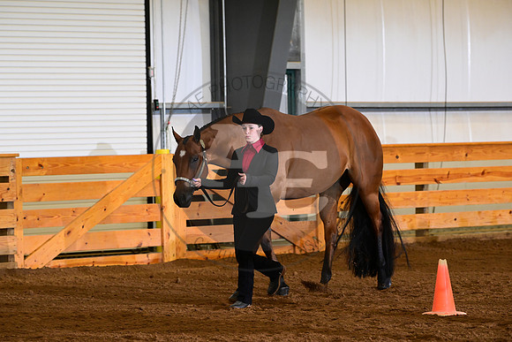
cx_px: 256
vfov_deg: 6.9
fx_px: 2845
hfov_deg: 10.3
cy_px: 171
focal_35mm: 200
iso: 2500
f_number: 5.6
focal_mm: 200
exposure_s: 1/200
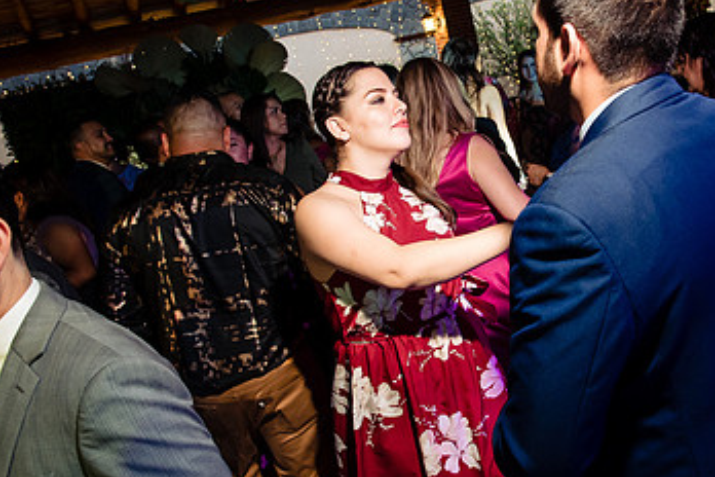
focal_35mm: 40
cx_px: 516
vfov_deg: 33.4
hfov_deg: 47.1
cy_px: 260
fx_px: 794
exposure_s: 1/80
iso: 2000
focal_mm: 24
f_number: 7.1
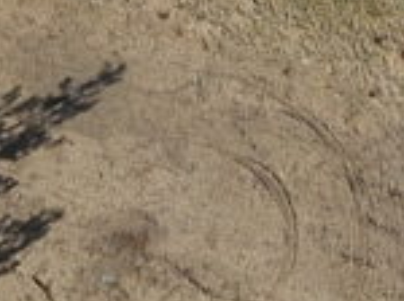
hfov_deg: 11.0
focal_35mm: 178
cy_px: -226
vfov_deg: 8.1
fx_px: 2074
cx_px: 450
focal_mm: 4.73
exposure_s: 1/2053
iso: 100
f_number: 2.2
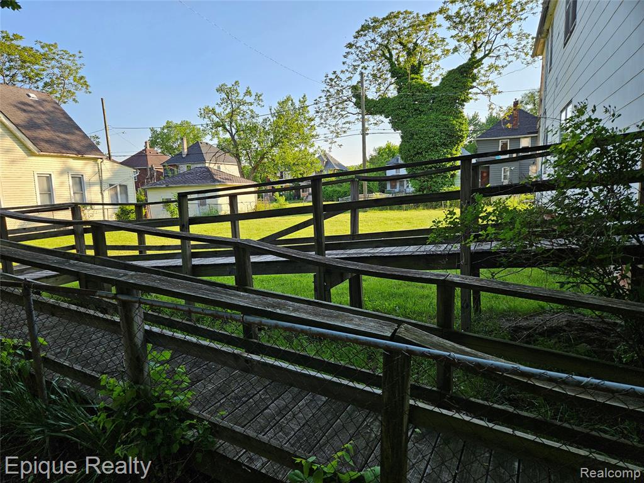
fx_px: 428
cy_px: 242
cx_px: 322
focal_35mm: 23
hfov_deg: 73.9
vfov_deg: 58.9
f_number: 1.8
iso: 25
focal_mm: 5.4
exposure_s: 1/437
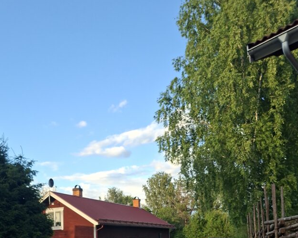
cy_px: 213
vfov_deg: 37.6
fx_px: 326
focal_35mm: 37
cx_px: 130
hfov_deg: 48.9
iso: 50
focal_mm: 5.54
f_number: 1.8
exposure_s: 1/413
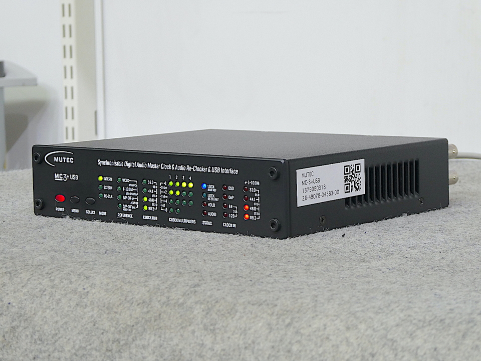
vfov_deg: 14.0
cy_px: 180
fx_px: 1473
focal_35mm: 106
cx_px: 240
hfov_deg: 18.5
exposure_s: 1/8
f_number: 5.1
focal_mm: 19
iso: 200
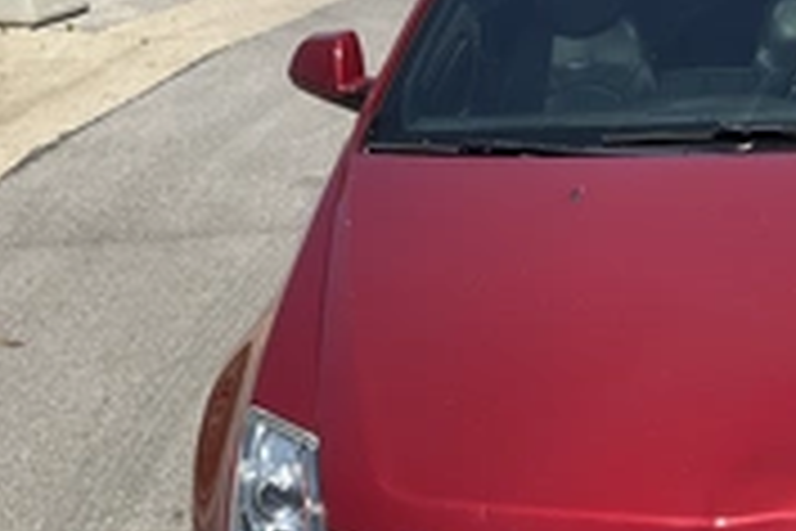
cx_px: 715
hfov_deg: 28.5
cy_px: 374
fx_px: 1503
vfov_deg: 19.9
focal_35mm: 68
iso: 25
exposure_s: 1/1730
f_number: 1.8
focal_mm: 3
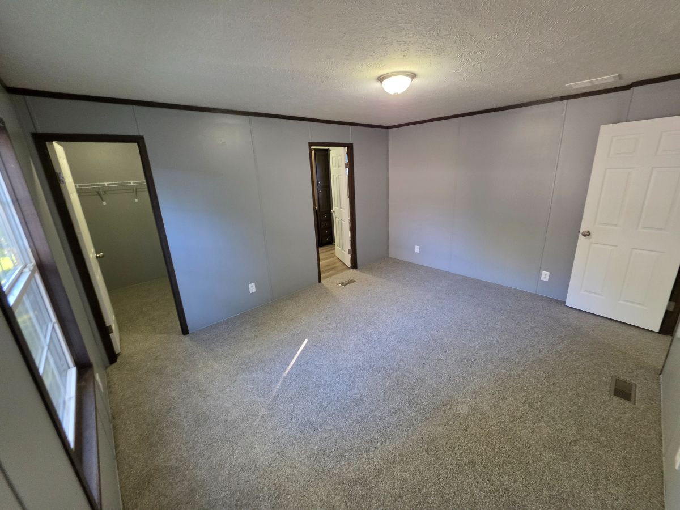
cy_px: 255
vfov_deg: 89.9
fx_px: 255
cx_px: 340
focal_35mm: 13
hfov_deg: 106.2
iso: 320
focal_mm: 2.2
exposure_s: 1/60
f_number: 1.9
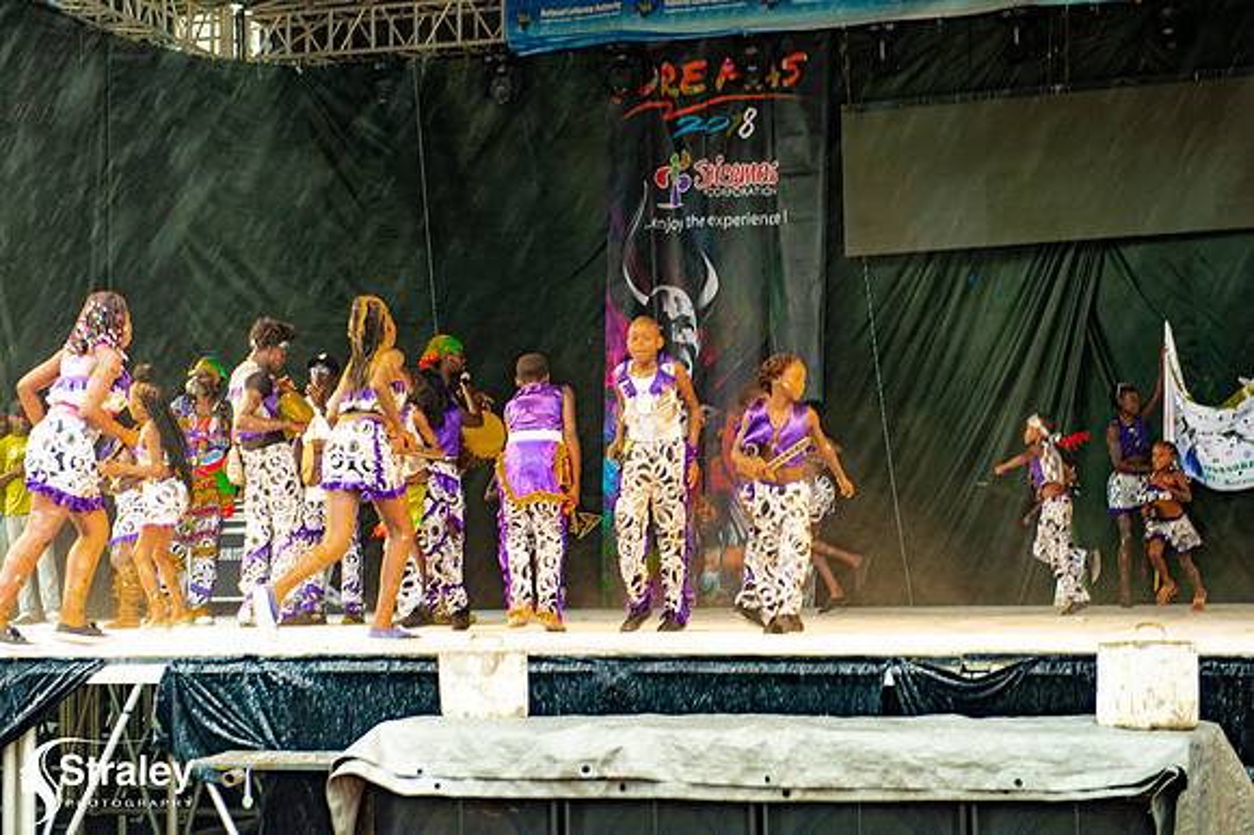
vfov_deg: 19.4
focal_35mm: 70
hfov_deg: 28.9
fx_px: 2437
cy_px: 418
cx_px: 627
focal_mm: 70
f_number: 5
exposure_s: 1/160
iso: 500
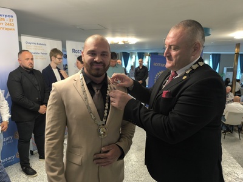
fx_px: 161
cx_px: 122
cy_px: 91
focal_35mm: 23
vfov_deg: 58.9
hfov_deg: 73.9
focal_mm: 6.14
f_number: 1.65
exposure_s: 1/50
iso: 640
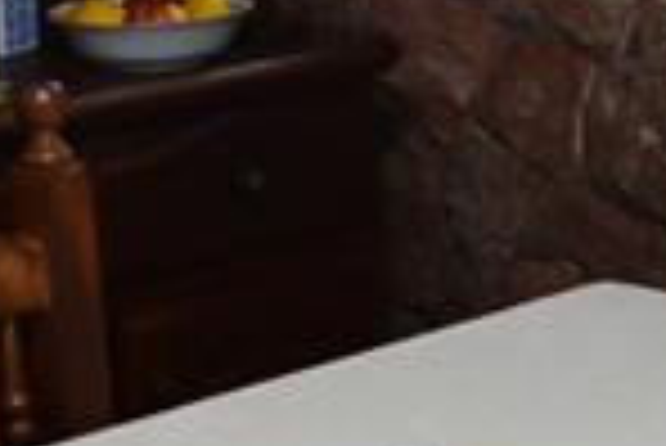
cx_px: 945
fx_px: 3444
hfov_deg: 10.7
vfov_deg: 7.4
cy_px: -43
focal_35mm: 186
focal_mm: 18
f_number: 4
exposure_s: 1/60
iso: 800
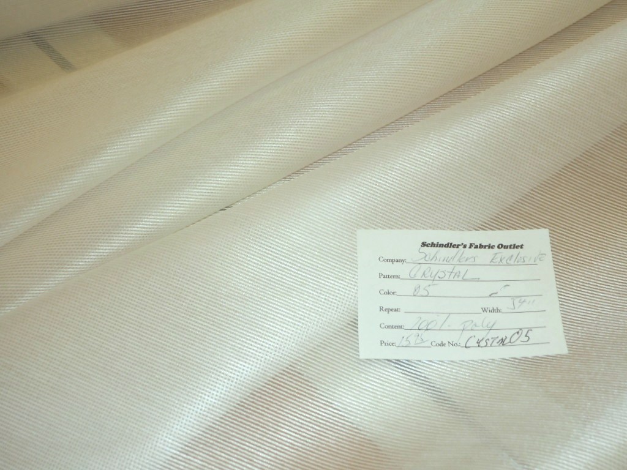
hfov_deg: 47.9
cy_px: 235
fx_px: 706
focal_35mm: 39
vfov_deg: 36.8
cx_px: 314
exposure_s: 1/40
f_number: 4.3
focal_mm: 6.9
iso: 125
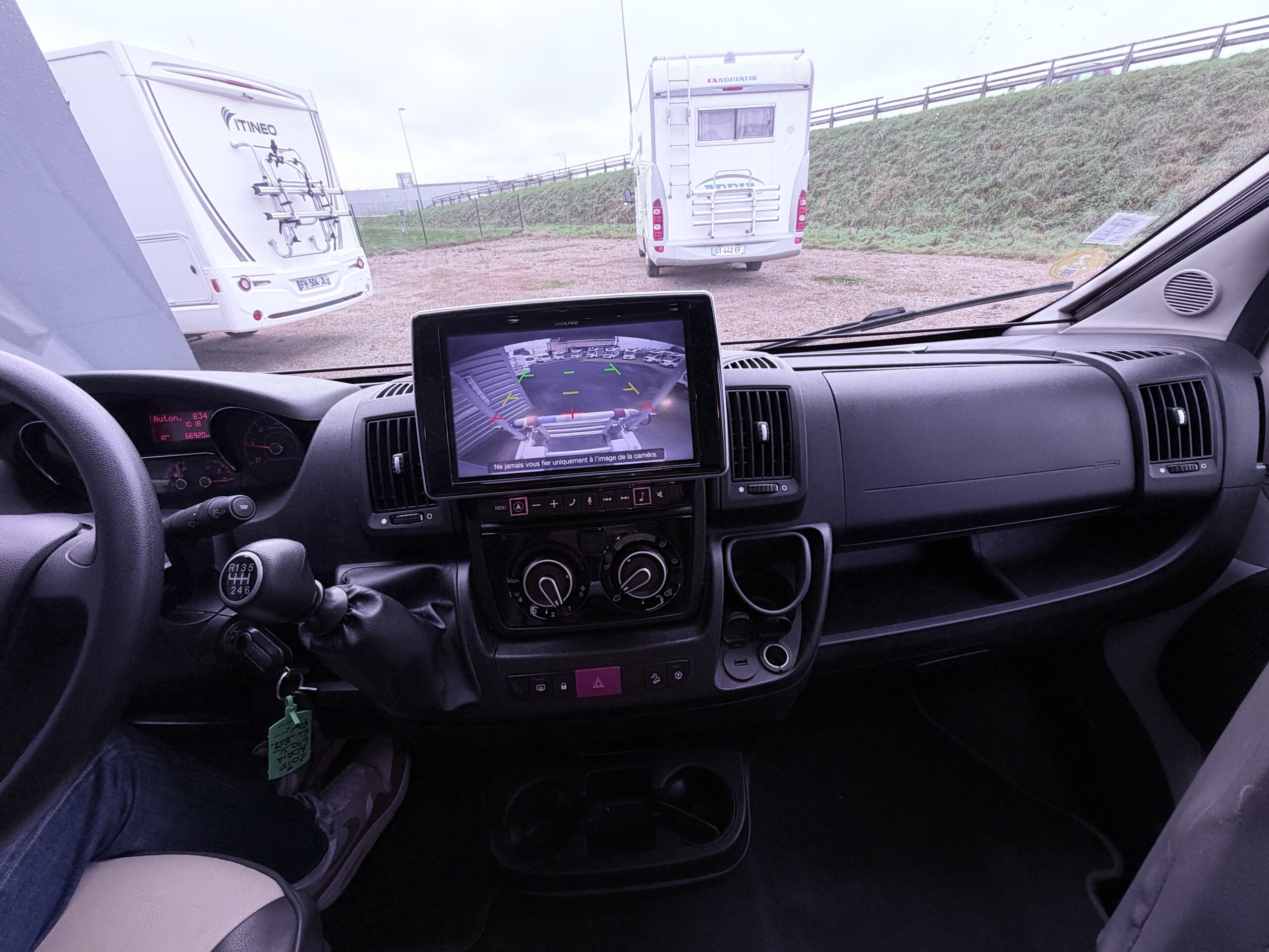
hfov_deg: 102.1
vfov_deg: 85.7
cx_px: 634
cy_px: 476
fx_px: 513
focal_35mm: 14
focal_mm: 2.22
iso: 50
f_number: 2.2
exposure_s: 1/120
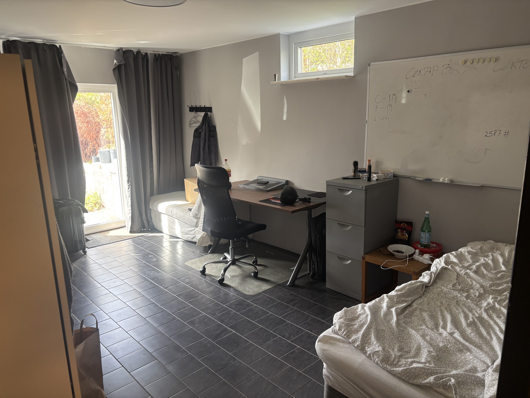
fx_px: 398
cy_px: 199
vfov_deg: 53.1
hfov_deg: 67.3
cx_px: 265
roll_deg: +1.7
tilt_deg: -13.2
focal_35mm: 26
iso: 125
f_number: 1.6
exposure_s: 1/100
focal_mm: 5.96
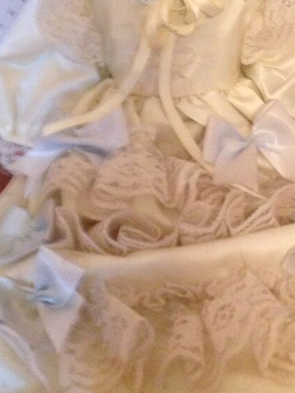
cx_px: 226
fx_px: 897
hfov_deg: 18.5
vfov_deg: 24.5
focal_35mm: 79
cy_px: 115
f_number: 2.4
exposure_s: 1/15
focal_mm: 4.12
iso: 400
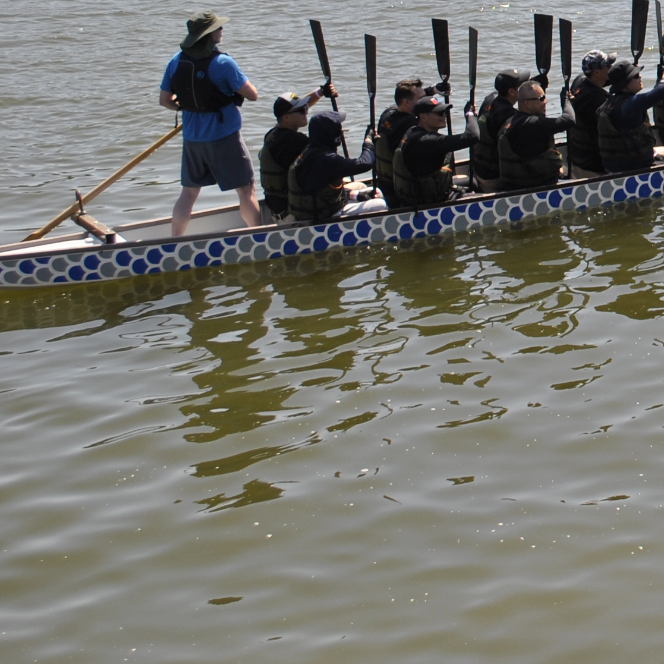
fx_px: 2496
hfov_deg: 14.2
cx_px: 986
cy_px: -42
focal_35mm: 115
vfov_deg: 14.8
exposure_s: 1/500
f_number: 5
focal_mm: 26
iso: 100
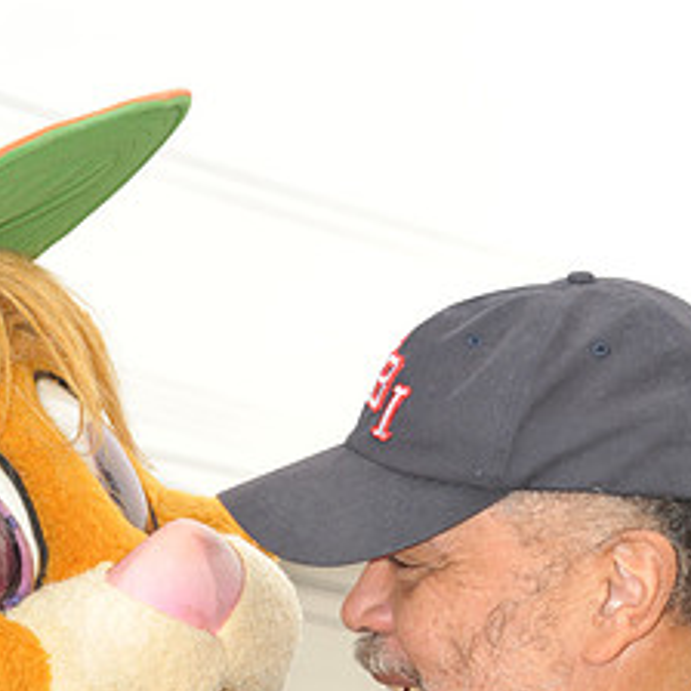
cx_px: 194
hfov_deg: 11.3
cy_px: 879
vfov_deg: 11.1
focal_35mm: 154
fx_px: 3478
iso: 400
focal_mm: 70
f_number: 8
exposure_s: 1/250
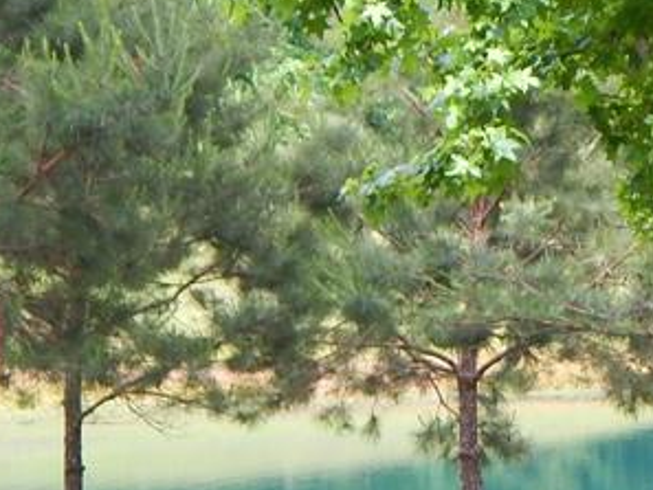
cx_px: 785
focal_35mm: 238
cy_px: 547
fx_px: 4491
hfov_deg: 8.2
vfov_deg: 6.2
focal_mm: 12.3
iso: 125
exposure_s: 1/160
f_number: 4.1
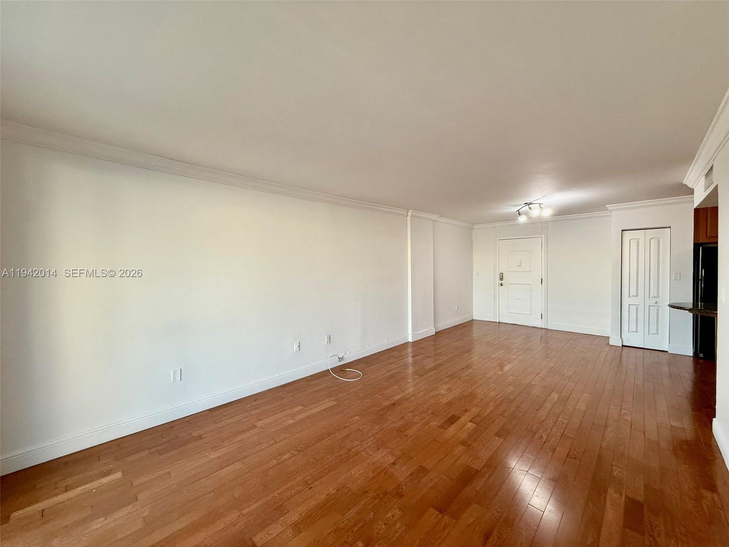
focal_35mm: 14
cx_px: 364
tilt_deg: -0.9
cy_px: 274
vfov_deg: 85.7
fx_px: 295
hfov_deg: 102.1
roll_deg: +1.0
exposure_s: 1/120
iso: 250
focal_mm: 2.22
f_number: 2.2
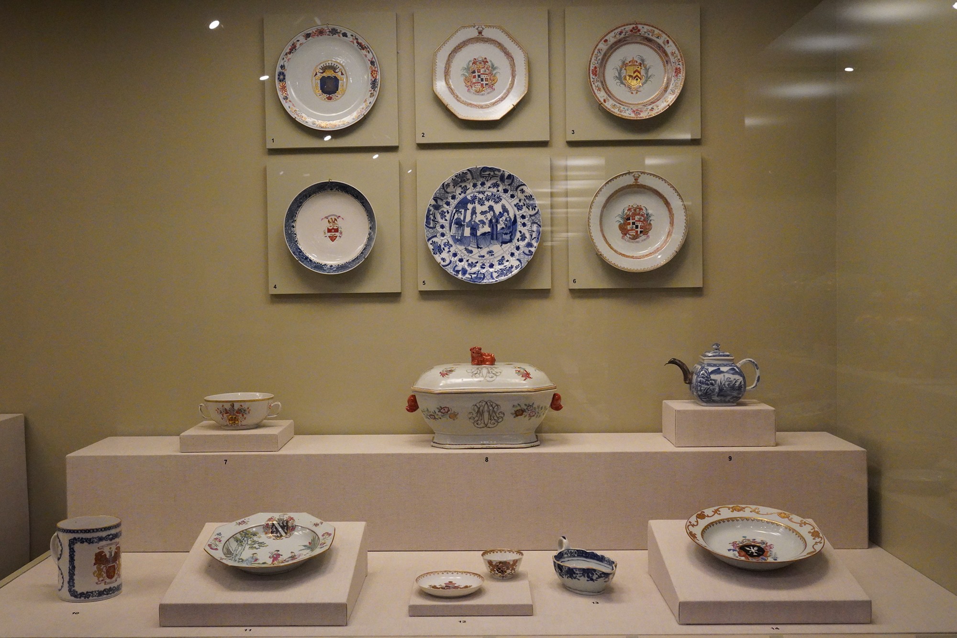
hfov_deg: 55.8
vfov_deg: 38.9
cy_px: 319
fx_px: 904
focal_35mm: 34
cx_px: 478
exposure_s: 1/100
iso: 12800
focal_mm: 34
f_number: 8
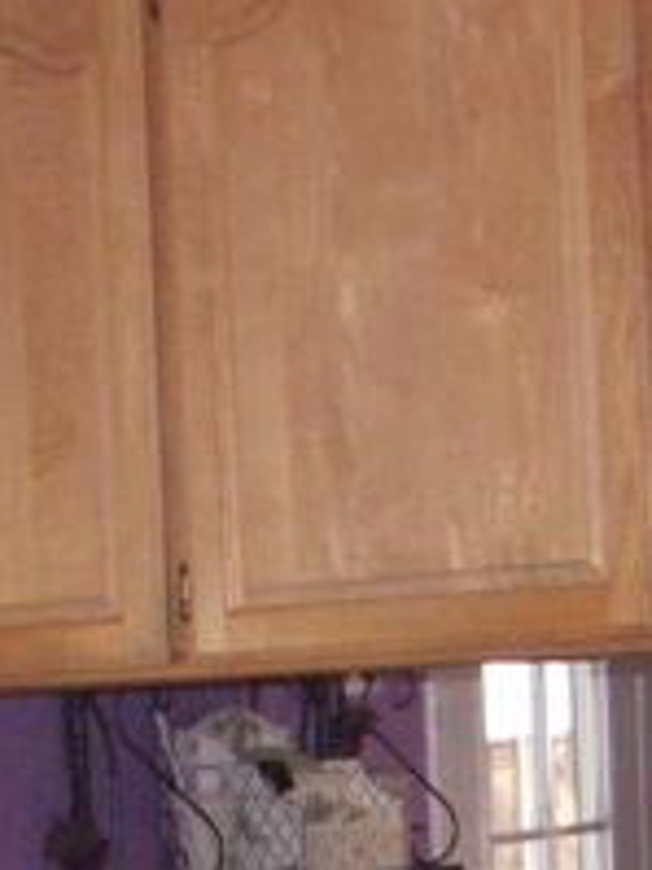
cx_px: 236
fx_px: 2916
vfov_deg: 16.4
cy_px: 1014
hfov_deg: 12.7
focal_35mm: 116
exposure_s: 1/50
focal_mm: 4.7
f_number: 2.8
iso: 200
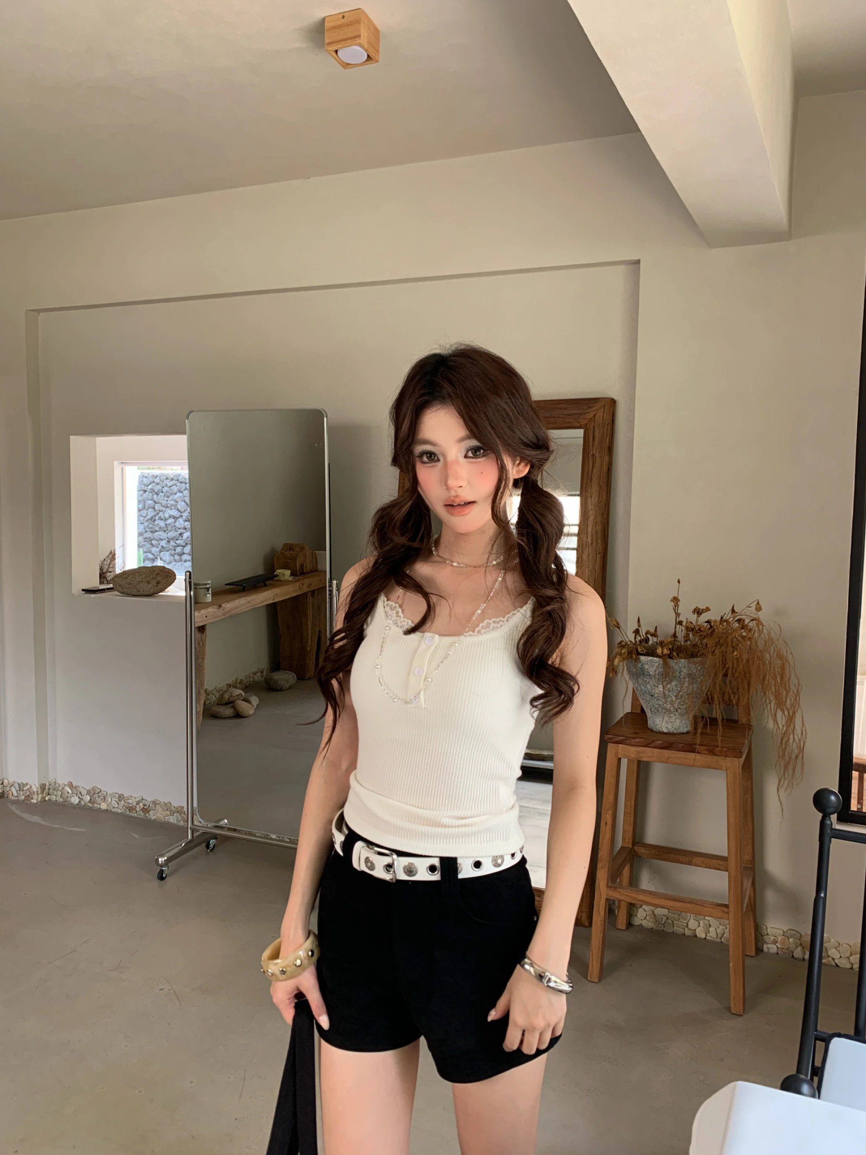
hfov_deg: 51.3
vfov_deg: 65.3
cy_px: 572
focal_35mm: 27
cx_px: 442
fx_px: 901
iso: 64
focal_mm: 4.25
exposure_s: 1/121
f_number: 1.8
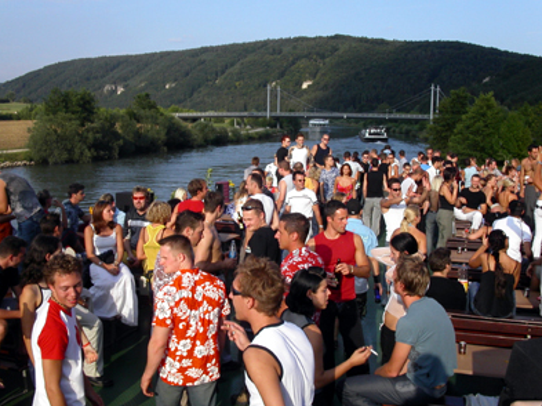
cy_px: 206
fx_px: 610
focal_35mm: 39
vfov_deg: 36.8
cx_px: 268
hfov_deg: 47.9
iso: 100
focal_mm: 7.8
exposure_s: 1/250
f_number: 8
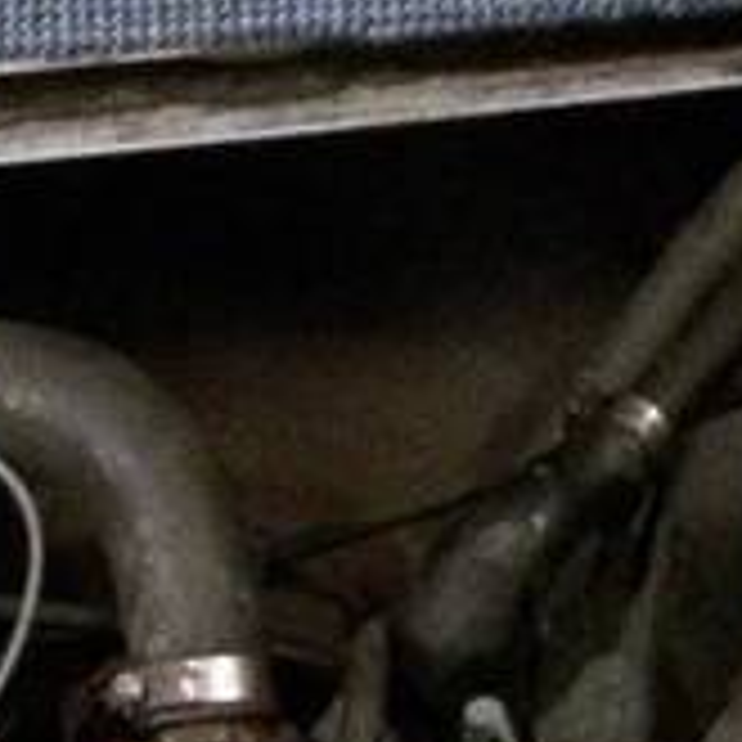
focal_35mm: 130
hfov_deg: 13.4
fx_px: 3153
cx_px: 153
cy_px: 1192
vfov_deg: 12.6
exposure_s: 1/15
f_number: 2.2
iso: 2500
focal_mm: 4.12
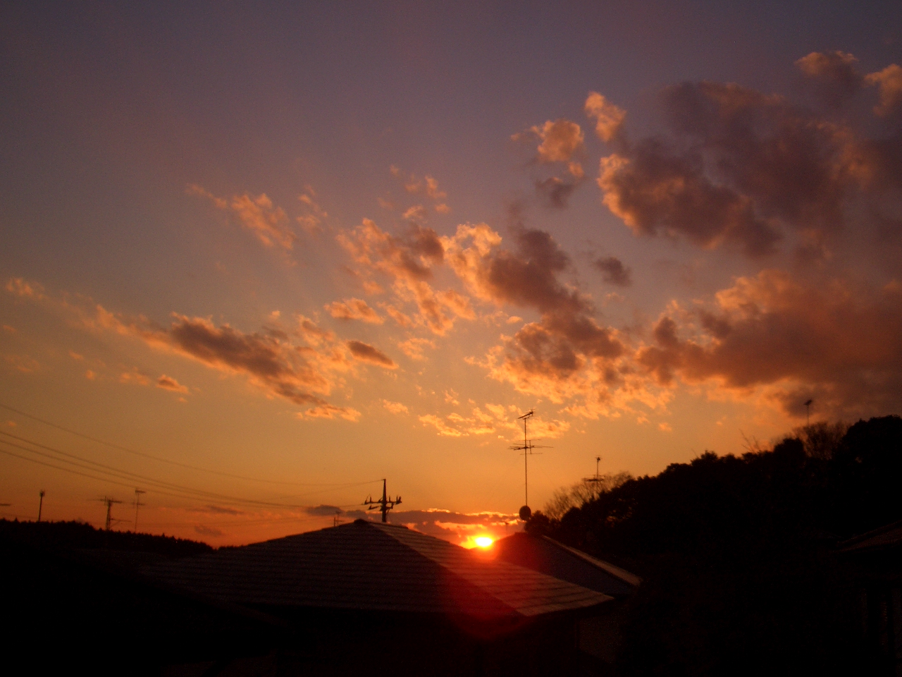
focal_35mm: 35
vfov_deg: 40.7
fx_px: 912
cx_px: 451
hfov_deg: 52.6
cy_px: 338
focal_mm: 5.8
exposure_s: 1/400
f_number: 4.3
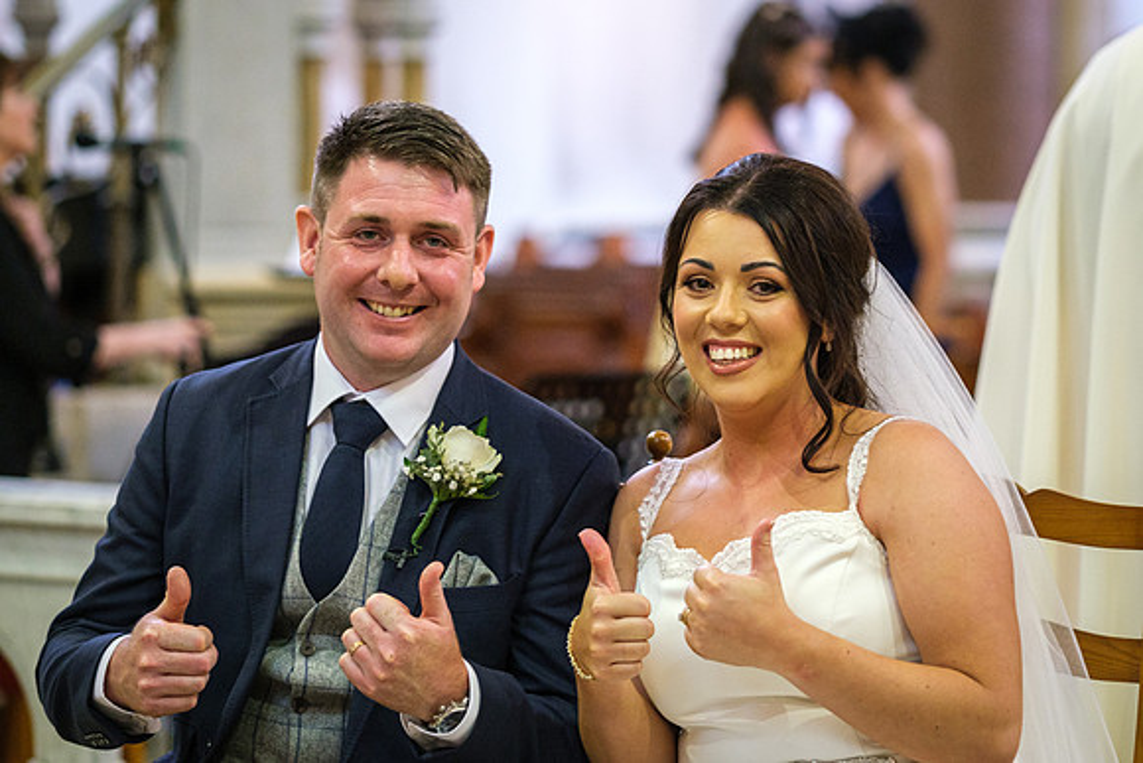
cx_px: 687
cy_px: 304
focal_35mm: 167
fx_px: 5300
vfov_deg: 8.2
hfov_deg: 12.3
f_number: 2
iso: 1600
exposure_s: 1/160
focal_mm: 90
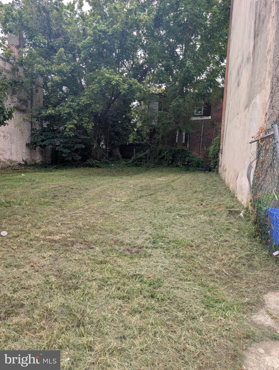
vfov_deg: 71.5
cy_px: 185
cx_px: 140
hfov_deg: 56.9
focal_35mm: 24
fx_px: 257
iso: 16
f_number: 1.68
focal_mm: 6.9
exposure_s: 1/241
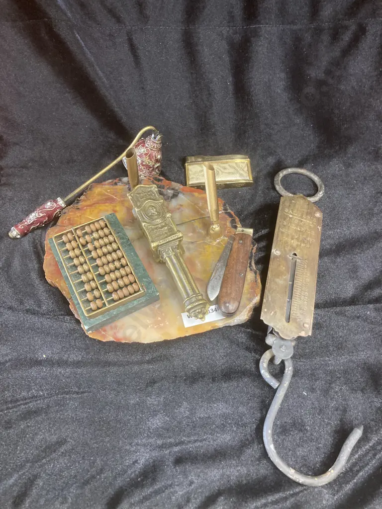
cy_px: 254
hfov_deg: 49.7
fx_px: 412
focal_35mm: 28
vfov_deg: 63.4
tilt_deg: -57.5
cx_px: 191
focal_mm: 3.99
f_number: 1.8
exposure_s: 1/33
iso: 250
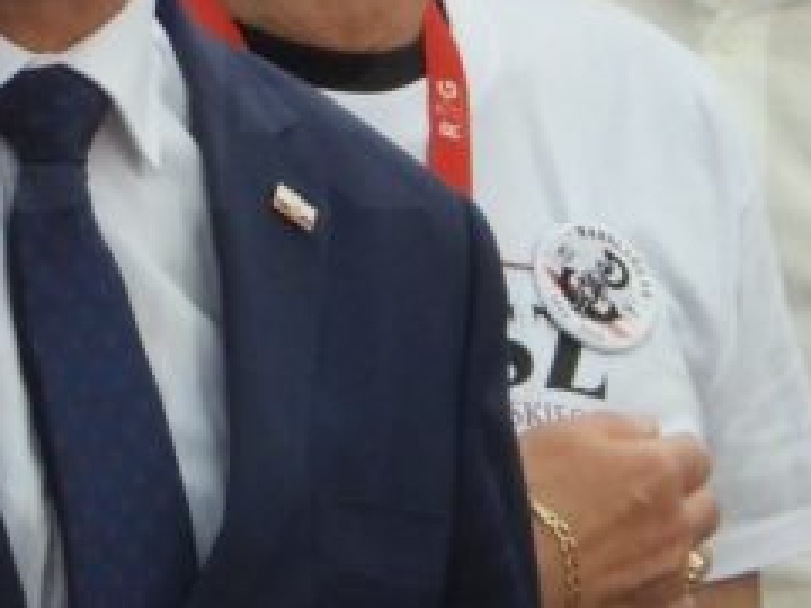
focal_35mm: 3674
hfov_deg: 0.5
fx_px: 86076
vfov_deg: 0.4
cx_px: -365
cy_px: -517
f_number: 5.6
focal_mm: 155
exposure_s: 1/400
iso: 400
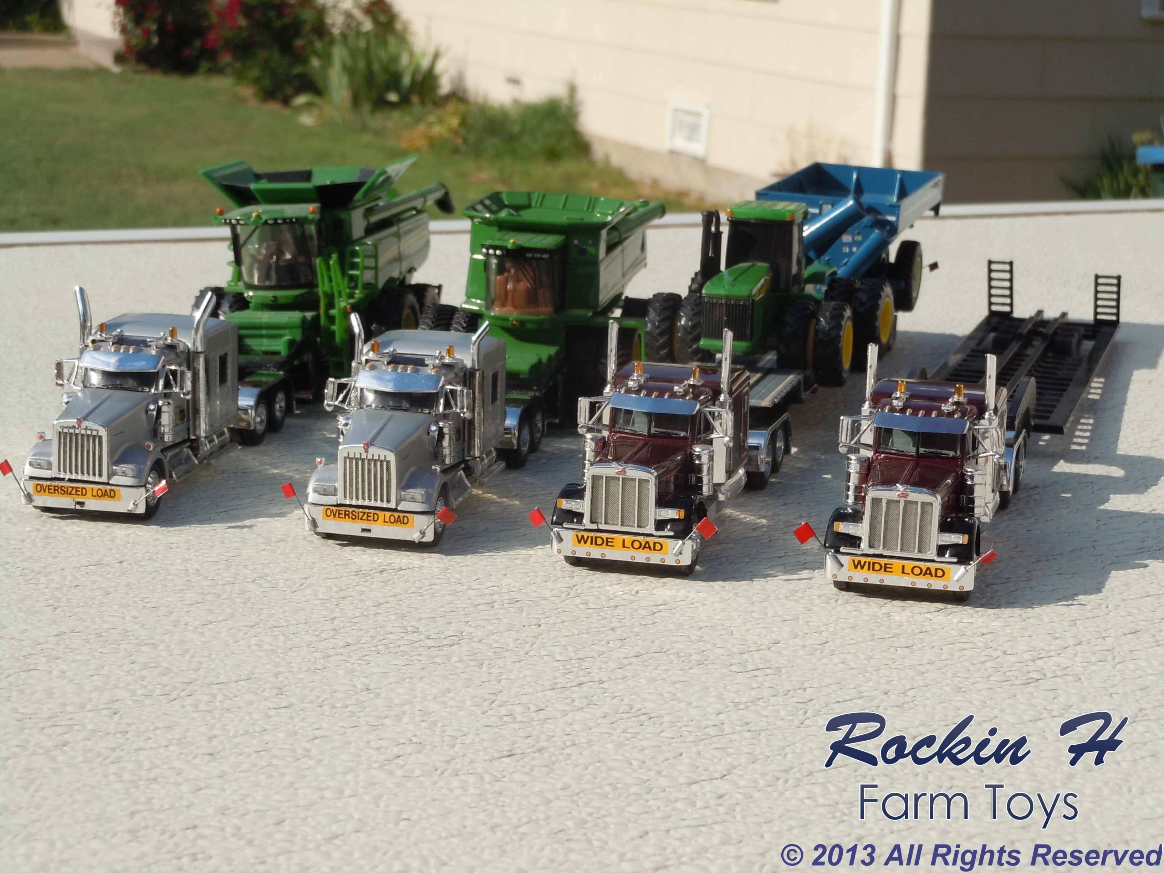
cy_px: 436
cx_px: 582
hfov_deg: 30.7
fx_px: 2118
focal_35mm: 63
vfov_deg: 23.3
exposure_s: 1/640
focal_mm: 11.2
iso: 100
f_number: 5
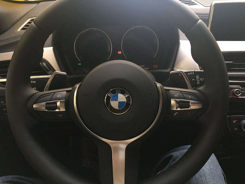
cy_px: 92
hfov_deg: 61.7
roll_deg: +2.5
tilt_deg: -31.2
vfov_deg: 48.2
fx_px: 205
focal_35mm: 29
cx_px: 122
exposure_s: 1/33
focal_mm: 4.15
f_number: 2.2
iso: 125
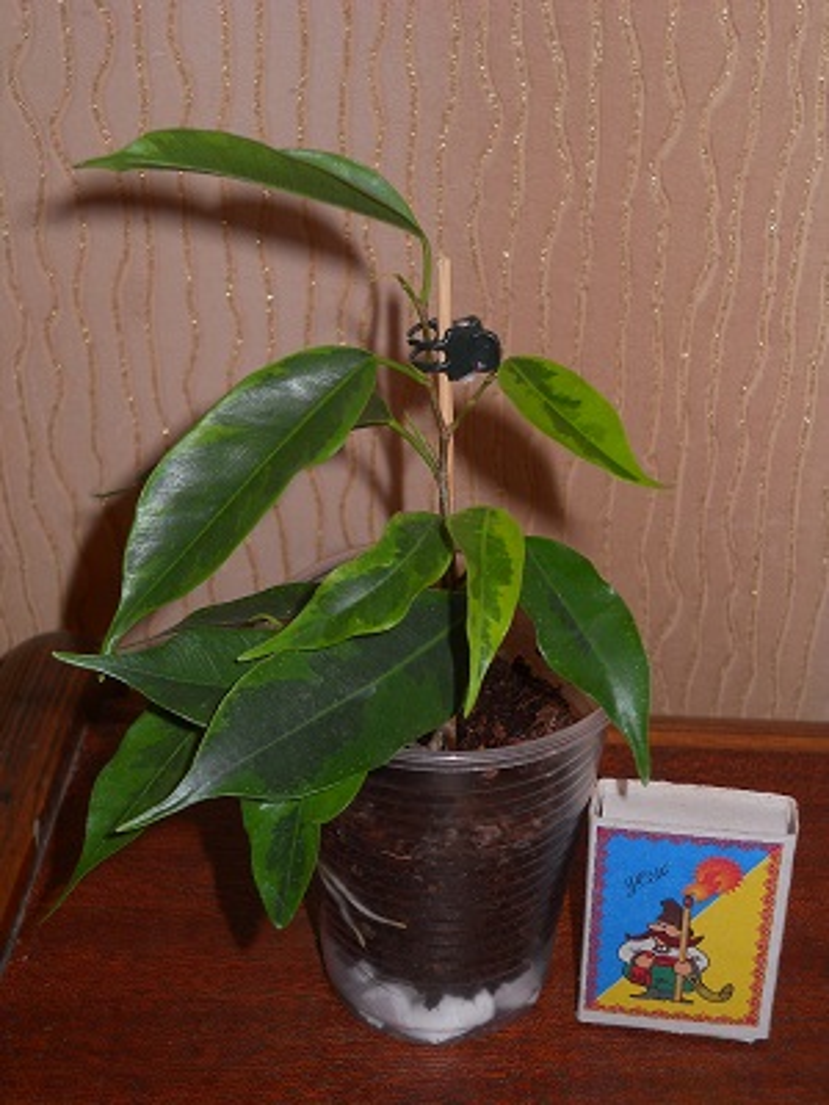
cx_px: 414
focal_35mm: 56
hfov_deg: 26.1
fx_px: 1788
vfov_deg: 34.3
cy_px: 552
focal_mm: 9.24
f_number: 3.6
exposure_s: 1/30
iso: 80
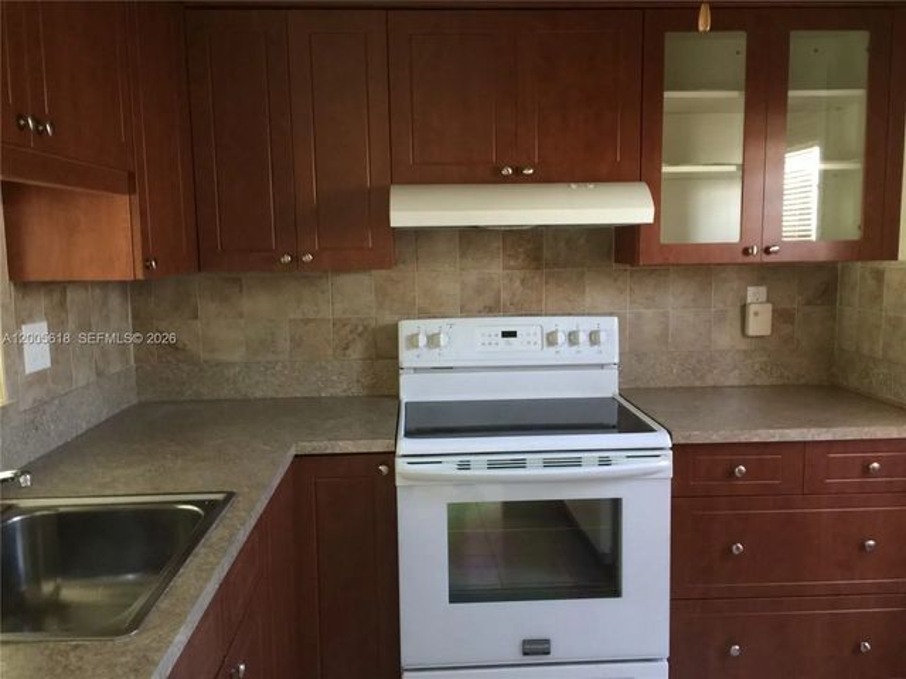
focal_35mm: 29
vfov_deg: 48.2
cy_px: 340
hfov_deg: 61.7
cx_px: 453
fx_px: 759
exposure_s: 1/4
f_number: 2.2
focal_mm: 4.15
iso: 80
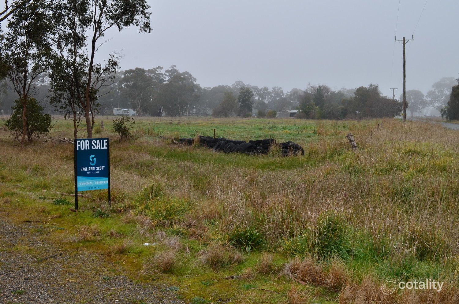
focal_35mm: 39
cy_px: 152
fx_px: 496
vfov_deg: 34.1
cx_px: 230
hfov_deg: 49.6
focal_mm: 26
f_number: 11
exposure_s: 1/125
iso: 200
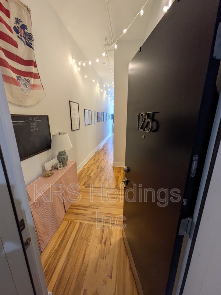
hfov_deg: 85.7
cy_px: 148
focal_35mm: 14
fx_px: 119
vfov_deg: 102.0
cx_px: 110
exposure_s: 1/24
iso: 131
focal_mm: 1.83
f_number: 2.2
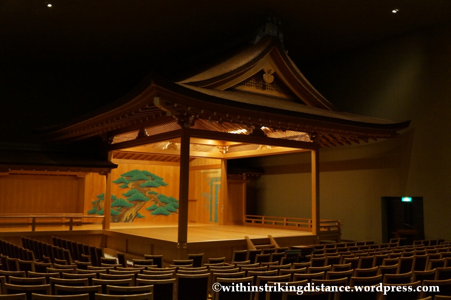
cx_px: 226
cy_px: 150
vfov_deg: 38.3
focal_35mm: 34
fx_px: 432
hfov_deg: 55.2
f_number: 4
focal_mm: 23
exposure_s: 1/25
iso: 3200
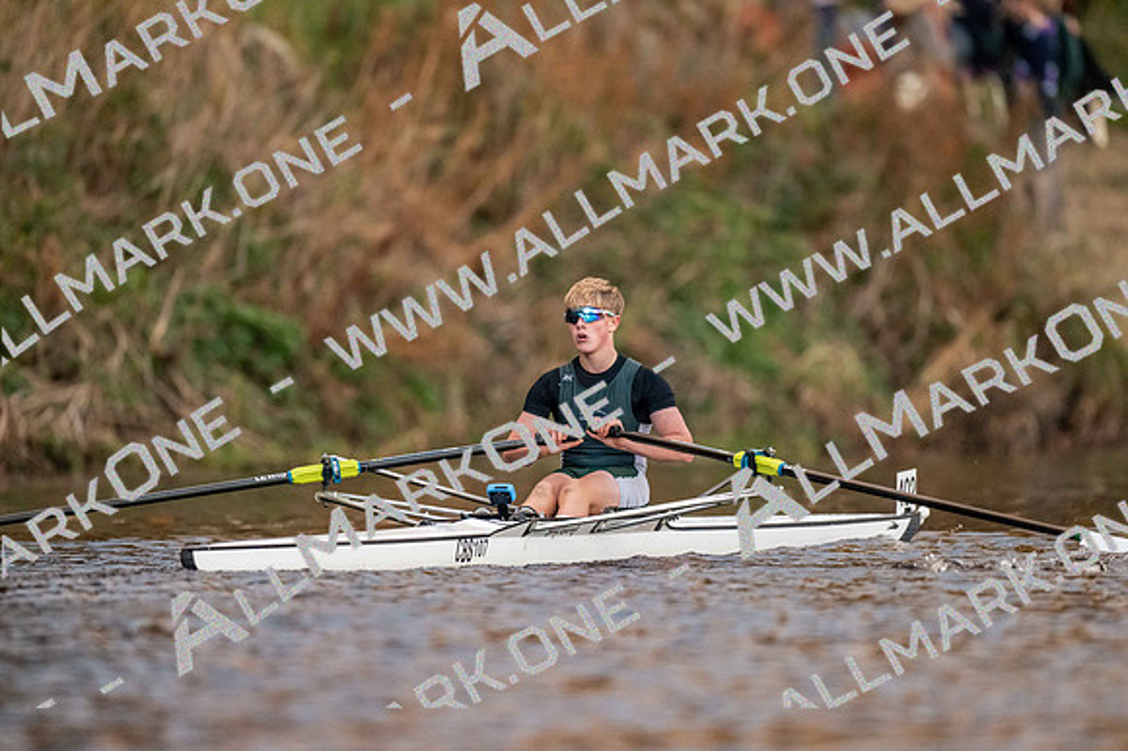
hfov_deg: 3.4
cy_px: 376
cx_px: 564
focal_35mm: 600
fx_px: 18793
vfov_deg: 2.3
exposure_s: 1/2000
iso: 5600
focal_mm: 600
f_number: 4
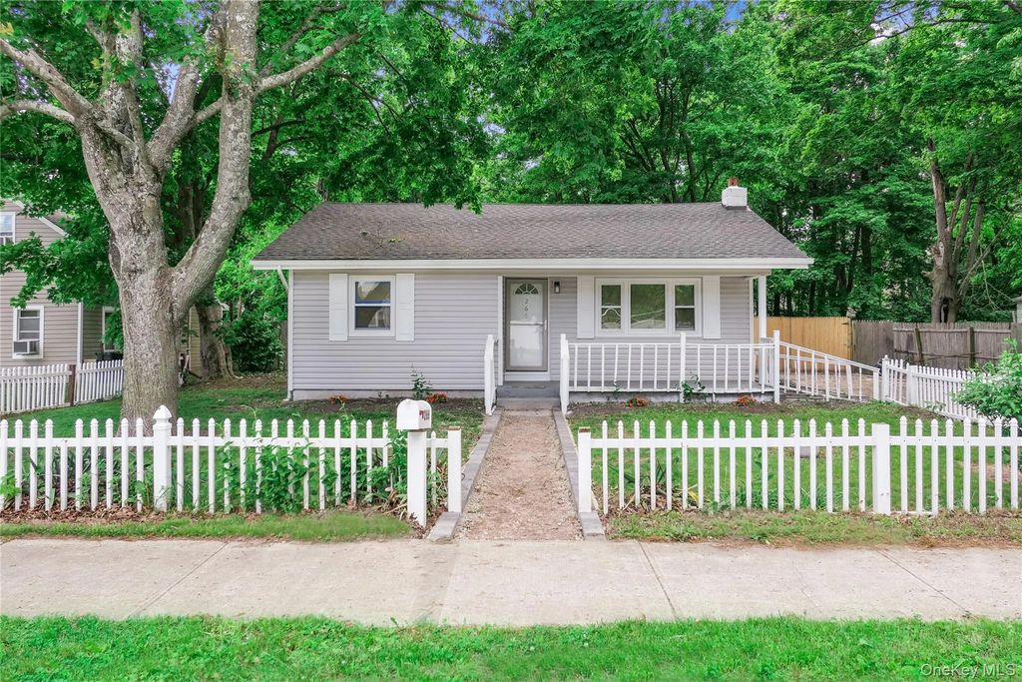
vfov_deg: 53.1
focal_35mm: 24
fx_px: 681
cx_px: 511
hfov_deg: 73.7
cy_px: 341
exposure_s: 1/320
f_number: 2.8
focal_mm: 8.8
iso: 125
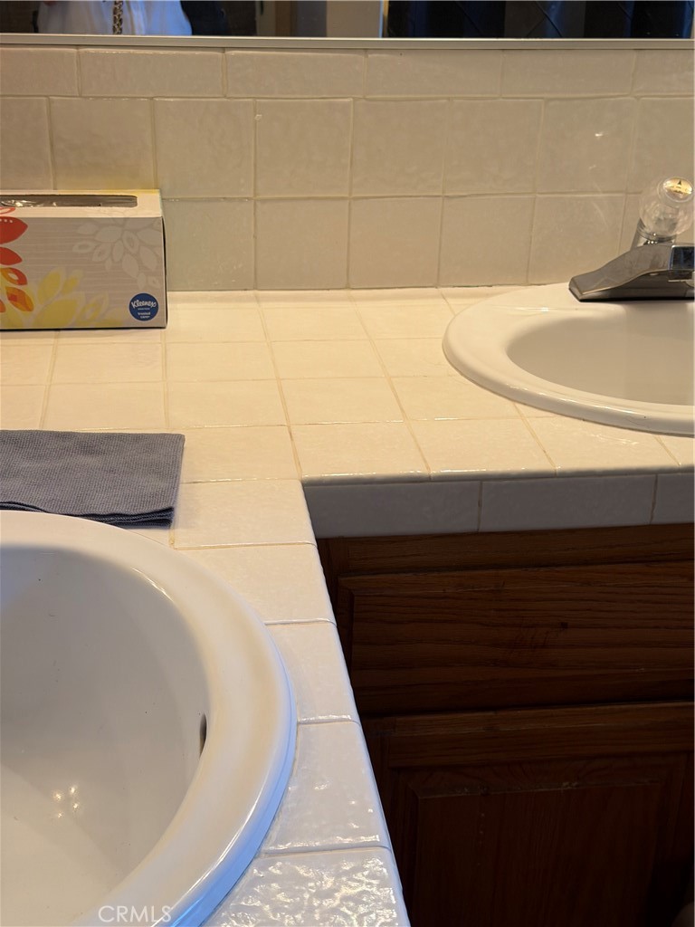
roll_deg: -2.5
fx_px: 1285
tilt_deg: -24.9
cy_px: 464
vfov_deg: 39.7
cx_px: 348
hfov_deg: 30.3
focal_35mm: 48
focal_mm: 6.76
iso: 125
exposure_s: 1/60
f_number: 1.78
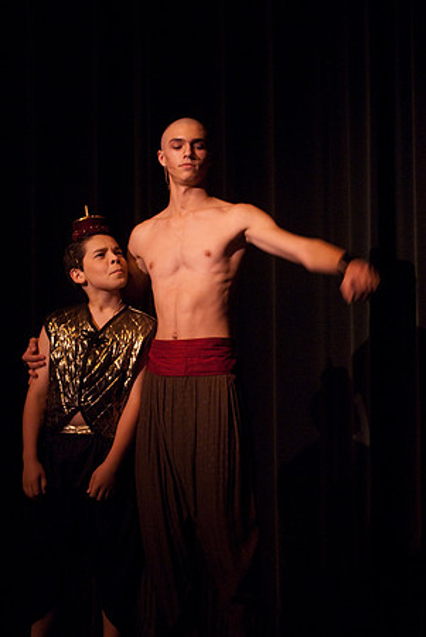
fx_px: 2125
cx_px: 213
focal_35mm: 120
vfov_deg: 17.0
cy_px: 318
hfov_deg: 11.4
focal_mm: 80
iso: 1000
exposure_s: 1/40
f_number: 2.8
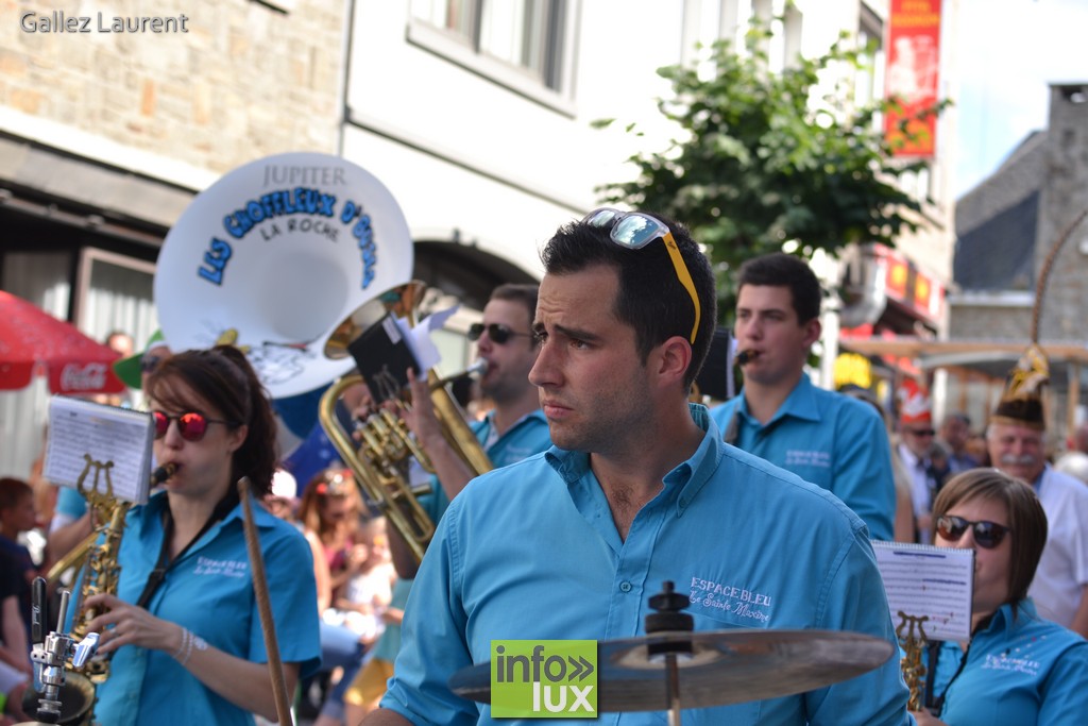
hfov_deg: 27.0
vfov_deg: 18.2
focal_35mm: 75
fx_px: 2267
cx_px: 544
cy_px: 363
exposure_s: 1/250
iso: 100
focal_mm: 50
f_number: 4.5
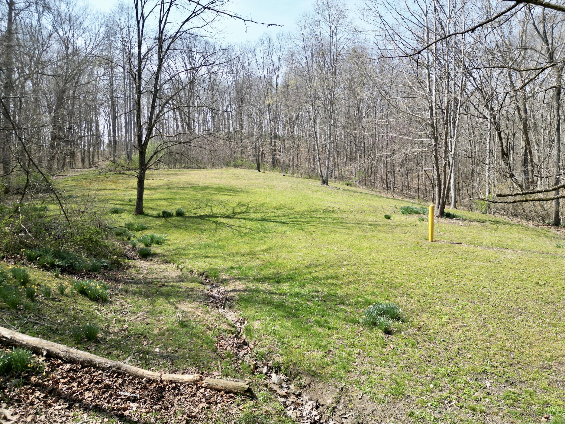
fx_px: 392
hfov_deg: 71.6
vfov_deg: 56.8
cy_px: 212
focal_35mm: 24
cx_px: 282
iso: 130
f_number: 1.7
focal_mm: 6.72
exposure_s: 1/1250
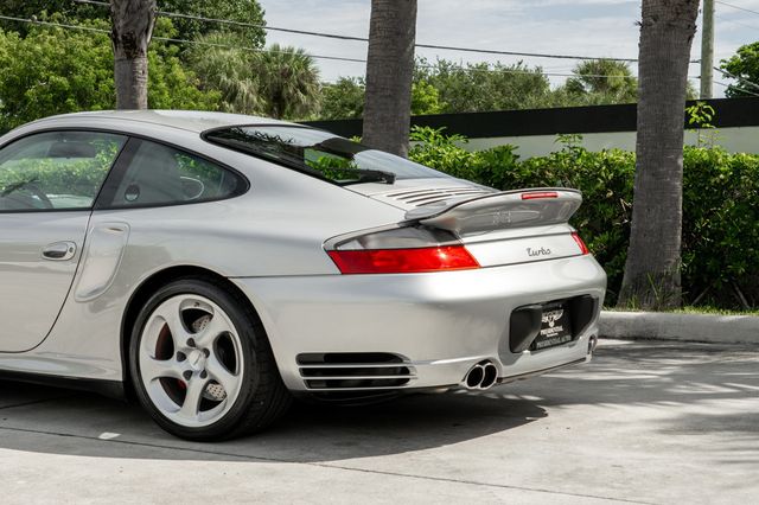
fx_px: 1541
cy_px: 253
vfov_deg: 18.6
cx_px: 192
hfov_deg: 27.3
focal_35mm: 73
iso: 200
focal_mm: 40
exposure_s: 1/160
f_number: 8
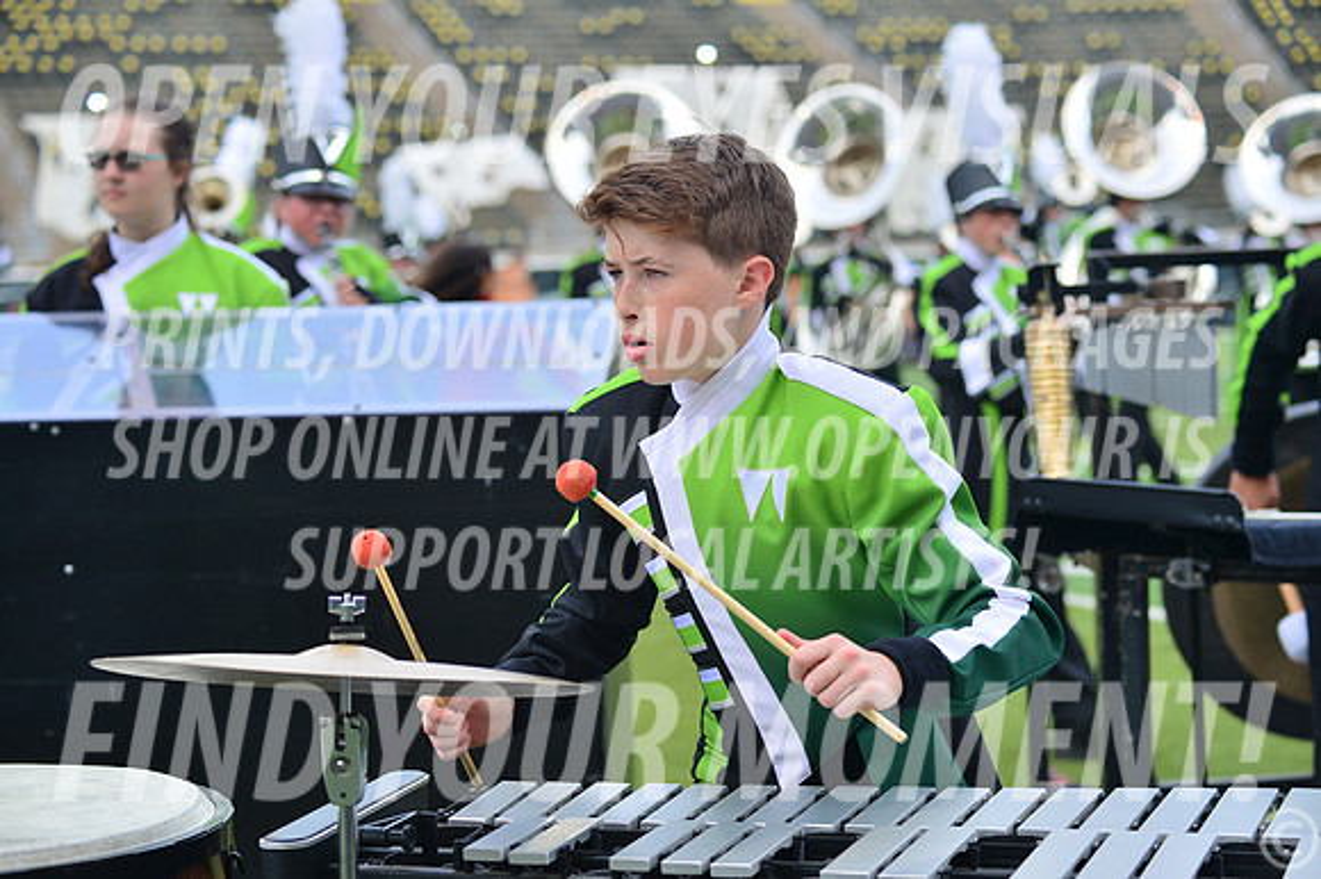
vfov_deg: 13.7
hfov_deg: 20.4
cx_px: 660
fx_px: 3667
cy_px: 440
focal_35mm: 100
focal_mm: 100
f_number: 5.6
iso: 200
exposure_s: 1/640
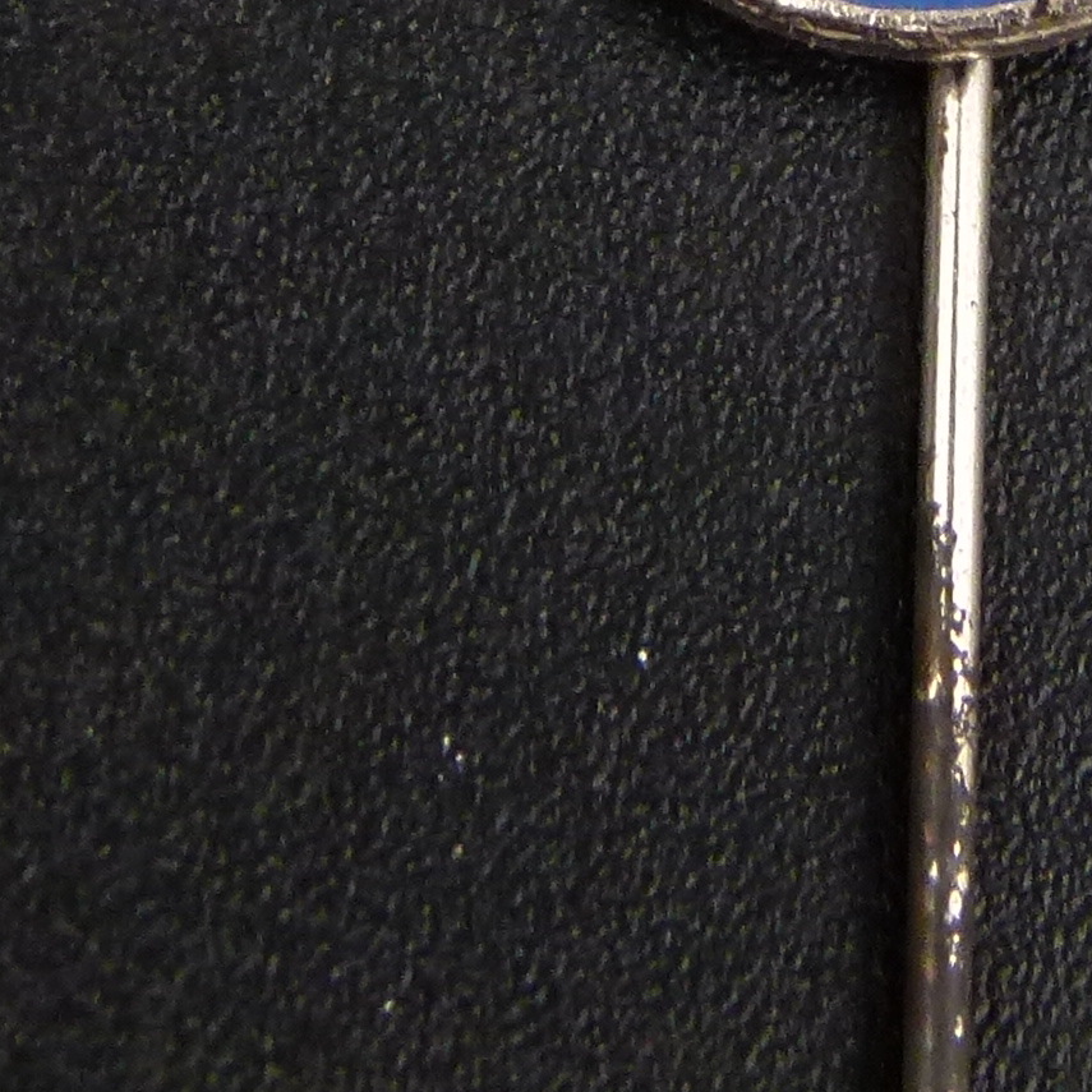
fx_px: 7495
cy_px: -516
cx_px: 950
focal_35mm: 210
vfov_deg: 8.2
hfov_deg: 8.3
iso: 200
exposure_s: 1/60
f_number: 3.2
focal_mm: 8.5
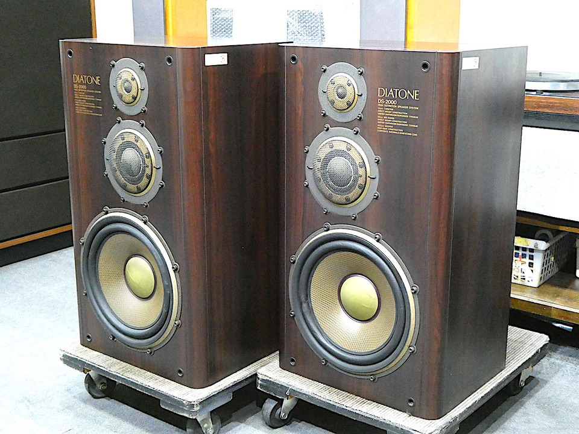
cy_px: 217
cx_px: 290
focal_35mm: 47
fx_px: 786
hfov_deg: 40.4
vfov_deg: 30.9
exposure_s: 1/20
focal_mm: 8.4
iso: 1600
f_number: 4
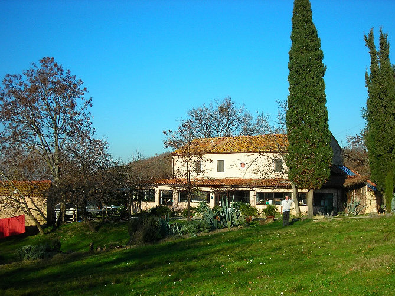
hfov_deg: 38.8
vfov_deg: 29.6
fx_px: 559
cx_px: 222
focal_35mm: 49
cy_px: 176
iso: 50
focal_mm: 6.8
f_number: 6.6
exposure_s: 1/174
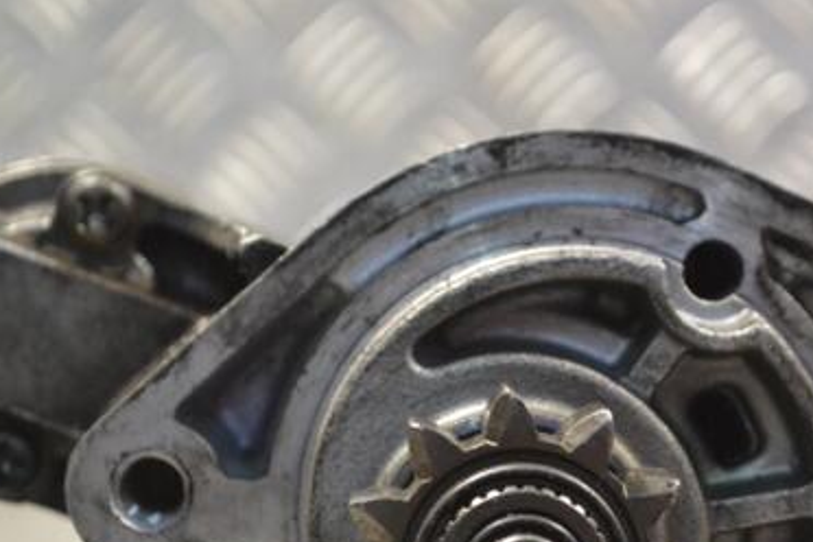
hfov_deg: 17.6
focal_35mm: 116
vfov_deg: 11.8
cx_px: 516
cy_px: 415
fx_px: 2619
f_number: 5.6
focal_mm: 48
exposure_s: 1/160
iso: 3200
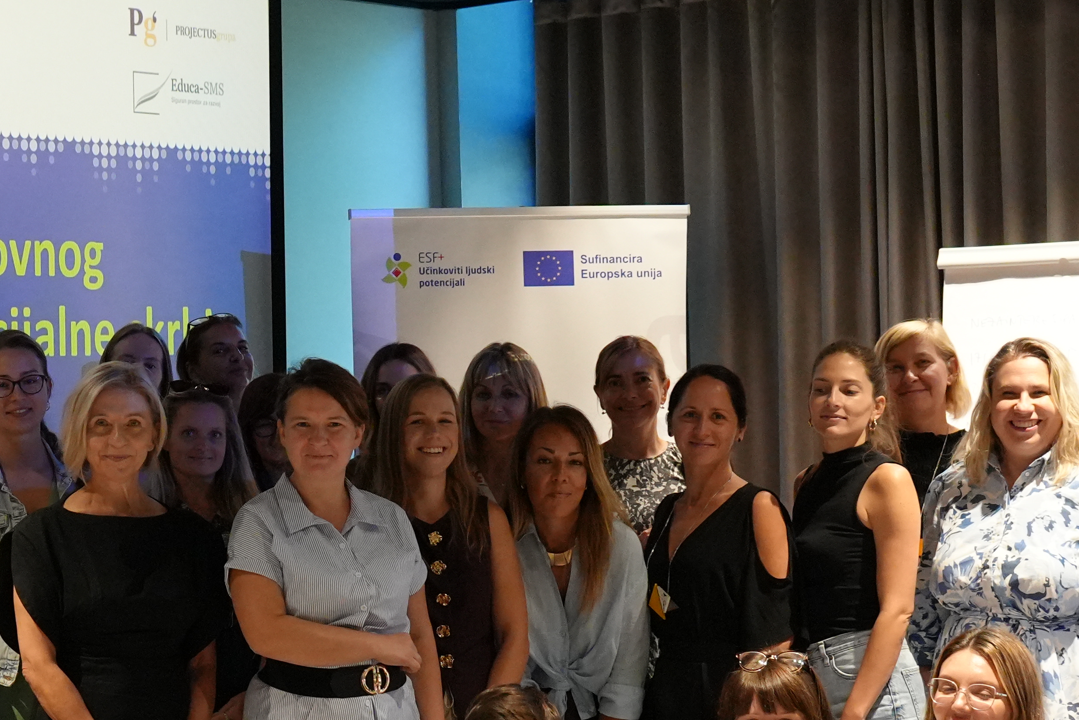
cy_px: 521
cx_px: 113
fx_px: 2690
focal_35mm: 90
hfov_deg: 22.2
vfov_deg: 15.2
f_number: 4
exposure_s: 1/160
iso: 3200
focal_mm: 23.8
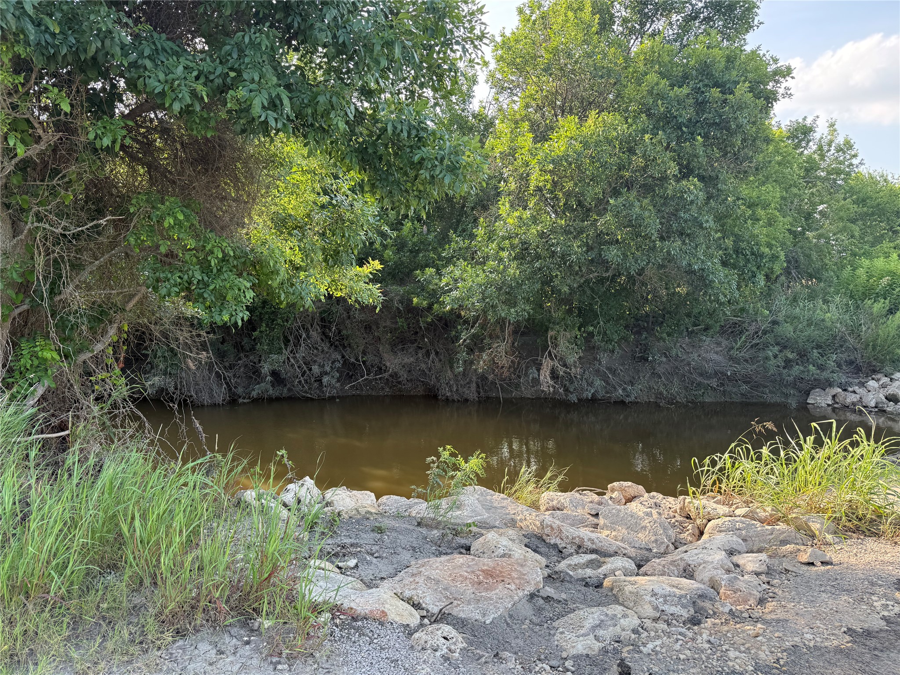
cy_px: 338
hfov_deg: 71.6
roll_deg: +4.4
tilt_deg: -3.7
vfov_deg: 56.8
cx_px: 450
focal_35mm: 24
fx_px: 624
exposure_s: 1/435
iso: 80
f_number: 1.78
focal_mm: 6.76
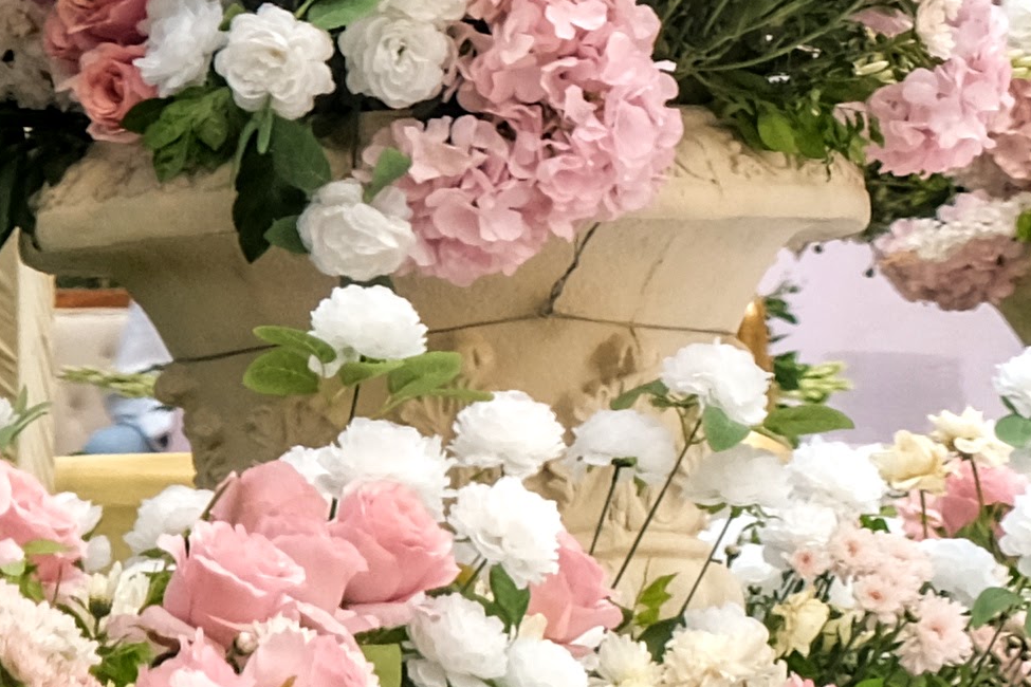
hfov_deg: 4.3
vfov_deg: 2.9
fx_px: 13373
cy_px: -1133
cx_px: 2733
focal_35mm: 467
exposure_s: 1/250
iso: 500
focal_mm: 48.5
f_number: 4.5
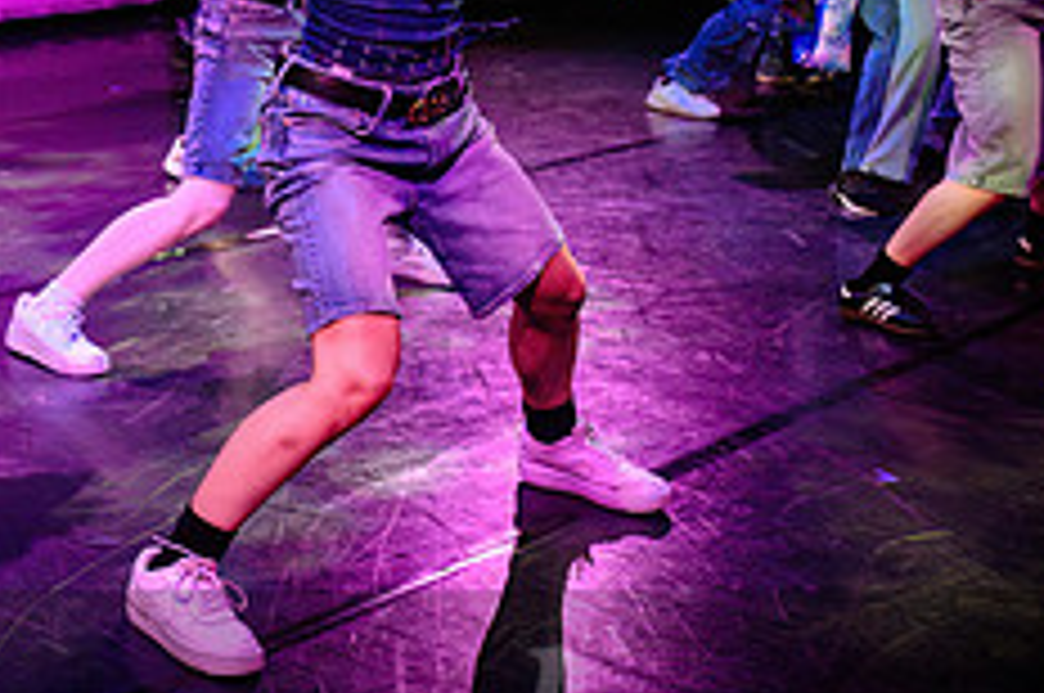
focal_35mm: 69
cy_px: 72
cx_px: -62
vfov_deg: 19.3
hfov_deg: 27.2
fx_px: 1998
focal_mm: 26
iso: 2000
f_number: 2.8
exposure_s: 1/300
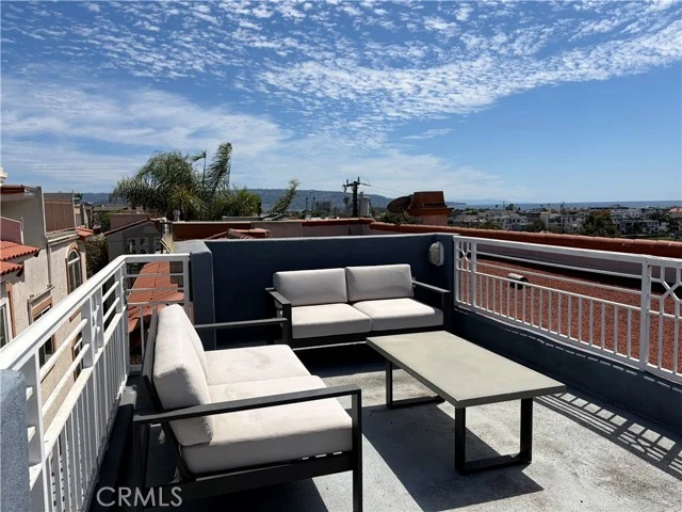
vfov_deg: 53.1
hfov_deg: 67.3
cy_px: 256
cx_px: 341
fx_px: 512
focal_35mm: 26
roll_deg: +2.0
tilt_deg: -4.8
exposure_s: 1/7813
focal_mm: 5.96
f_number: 1.6
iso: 50
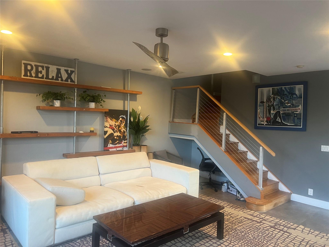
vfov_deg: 53.1
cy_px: 124
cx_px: 164
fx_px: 247
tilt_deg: -2.7
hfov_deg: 67.3
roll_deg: -2.0
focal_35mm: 26
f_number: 1.5
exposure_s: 1/60
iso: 100
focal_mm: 5.7
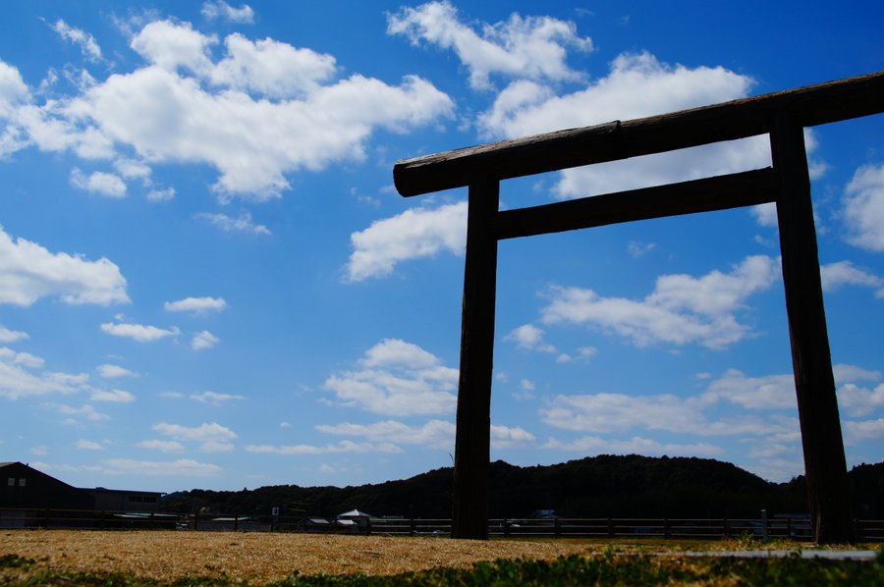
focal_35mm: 40
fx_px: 993
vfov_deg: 32.9
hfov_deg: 48.0
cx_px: 442
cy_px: 294
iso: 200
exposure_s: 1/1250
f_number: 9
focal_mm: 27
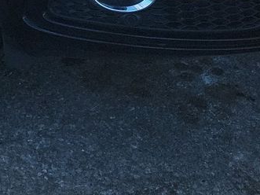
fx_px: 871
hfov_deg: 16.7
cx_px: 11
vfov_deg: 11.1
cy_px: -239
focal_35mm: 116
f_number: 1.8
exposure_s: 1/349
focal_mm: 6.7
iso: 50
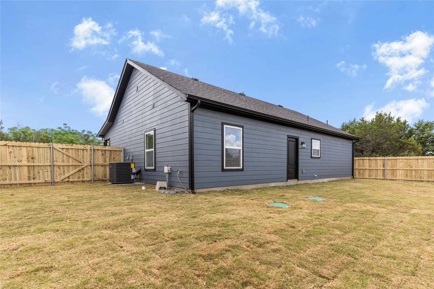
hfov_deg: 93.3
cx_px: 217
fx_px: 205
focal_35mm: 17
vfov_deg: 70.4
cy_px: 144
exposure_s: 1/800
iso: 125
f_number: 5
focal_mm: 17
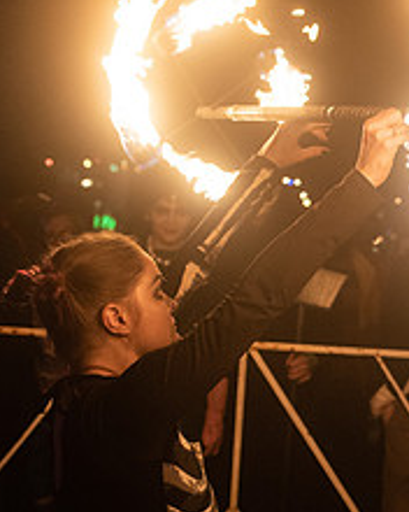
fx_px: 1498
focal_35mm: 99
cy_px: 348
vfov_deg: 19.3
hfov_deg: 14.8
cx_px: 544
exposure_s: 1/250
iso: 2000
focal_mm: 40
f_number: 3.5
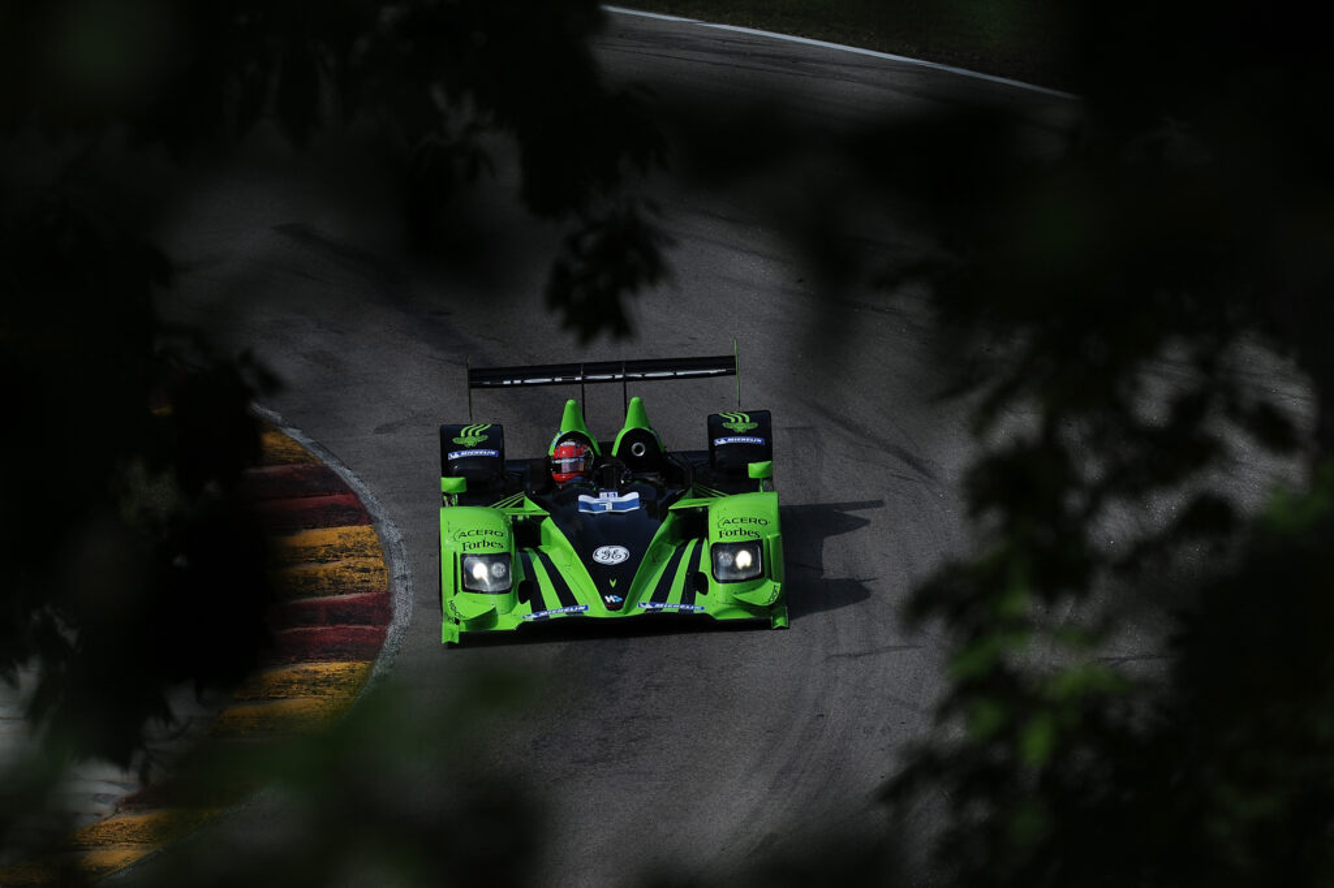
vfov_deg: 2.7
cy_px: 444
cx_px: 667
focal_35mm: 500
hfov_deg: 4.1
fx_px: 18521
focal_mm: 500
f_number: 6.3
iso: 400
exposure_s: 1/800
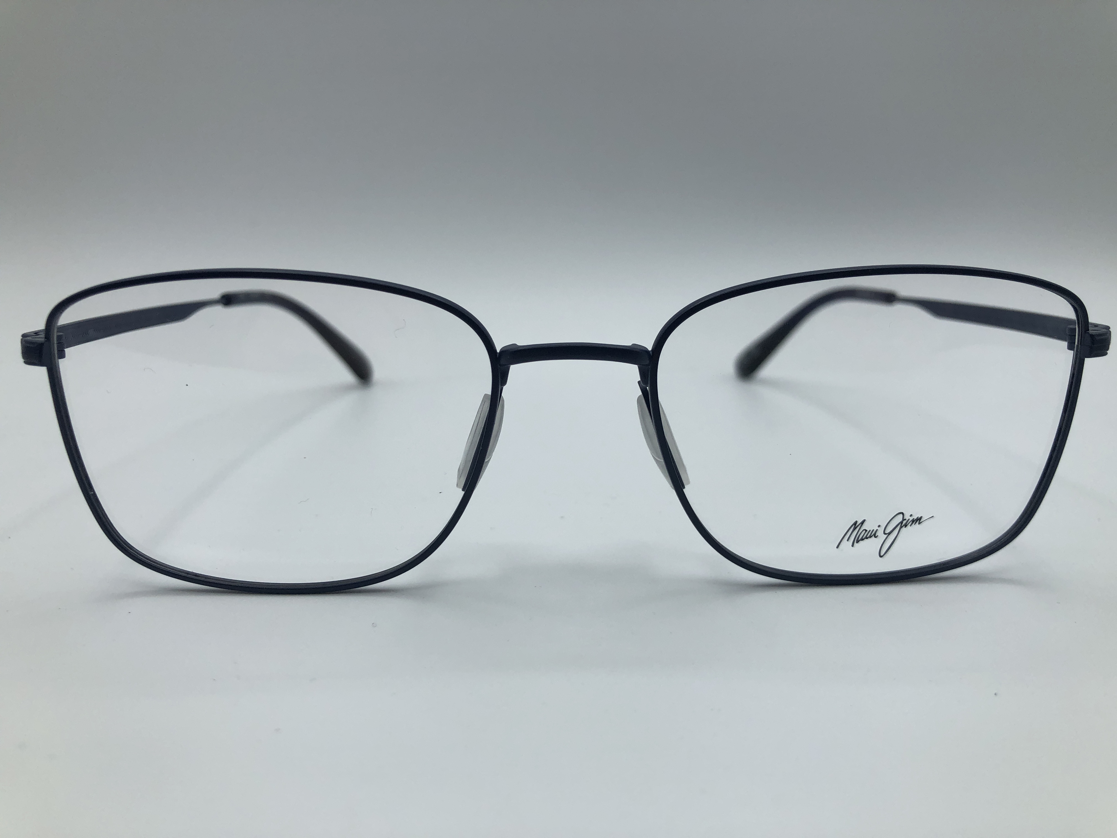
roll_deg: +0.5
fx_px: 904
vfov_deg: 49.7
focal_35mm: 28
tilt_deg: -10.5
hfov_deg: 63.4
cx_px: 558
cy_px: 419
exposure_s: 1/1021
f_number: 1.8
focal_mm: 4
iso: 32
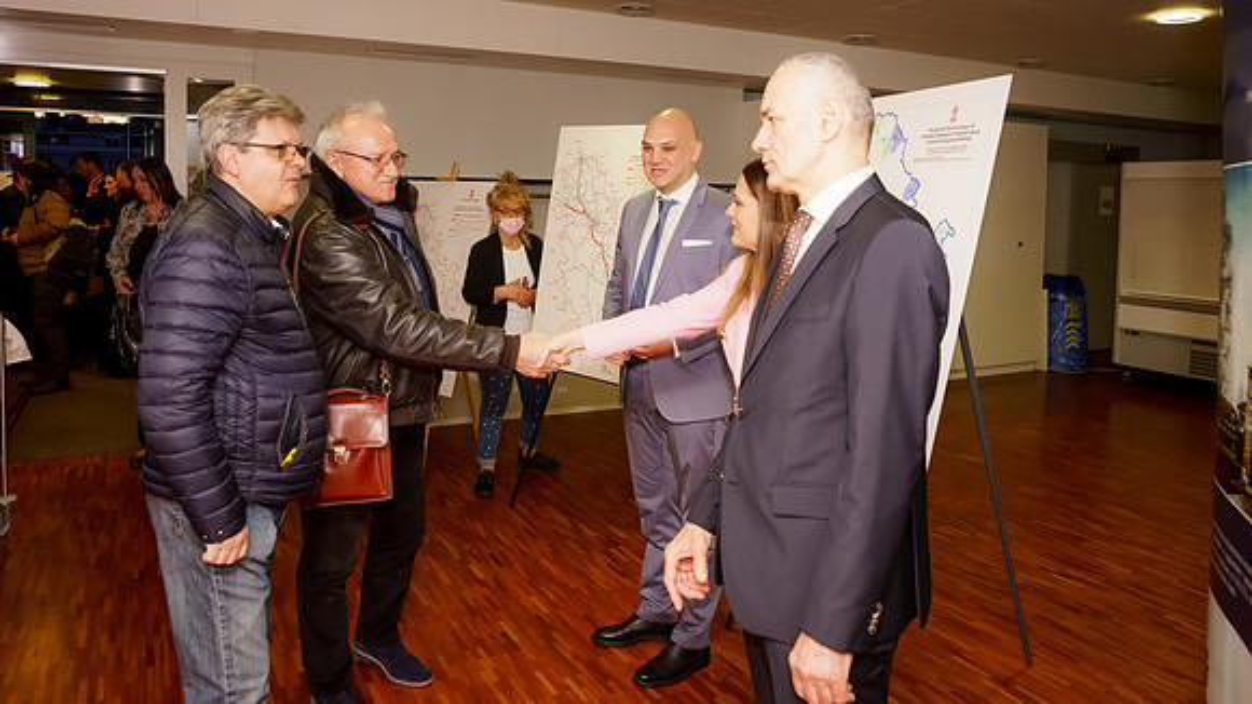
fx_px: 911
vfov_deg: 41.8
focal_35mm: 27
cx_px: 653
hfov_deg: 68.9
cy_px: 248
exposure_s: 1/250
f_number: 4
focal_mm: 24
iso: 2500
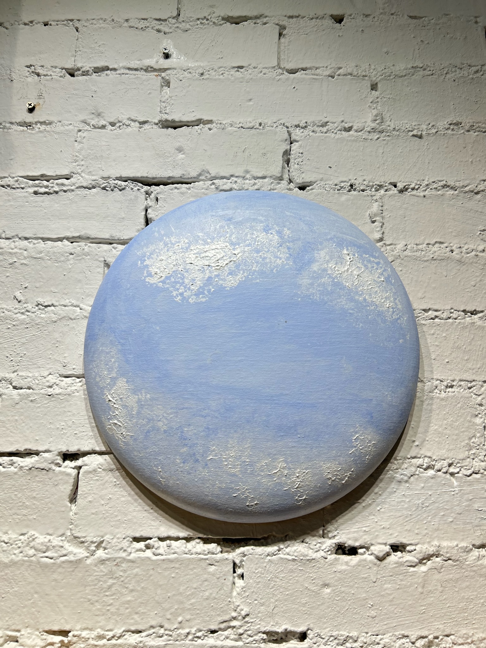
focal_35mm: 26
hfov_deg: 53.1
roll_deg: -0.2
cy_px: 324
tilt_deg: +15.8
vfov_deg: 67.3
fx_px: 487
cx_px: 243
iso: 50
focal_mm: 5.7
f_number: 1.5
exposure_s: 1/303
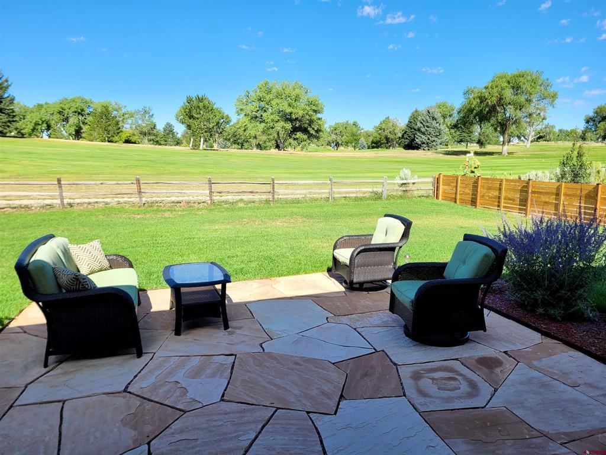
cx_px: 303
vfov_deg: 53.1
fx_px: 455
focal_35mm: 26
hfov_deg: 67.3
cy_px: 228
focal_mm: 5.4
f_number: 1.8
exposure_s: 1/1623
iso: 40
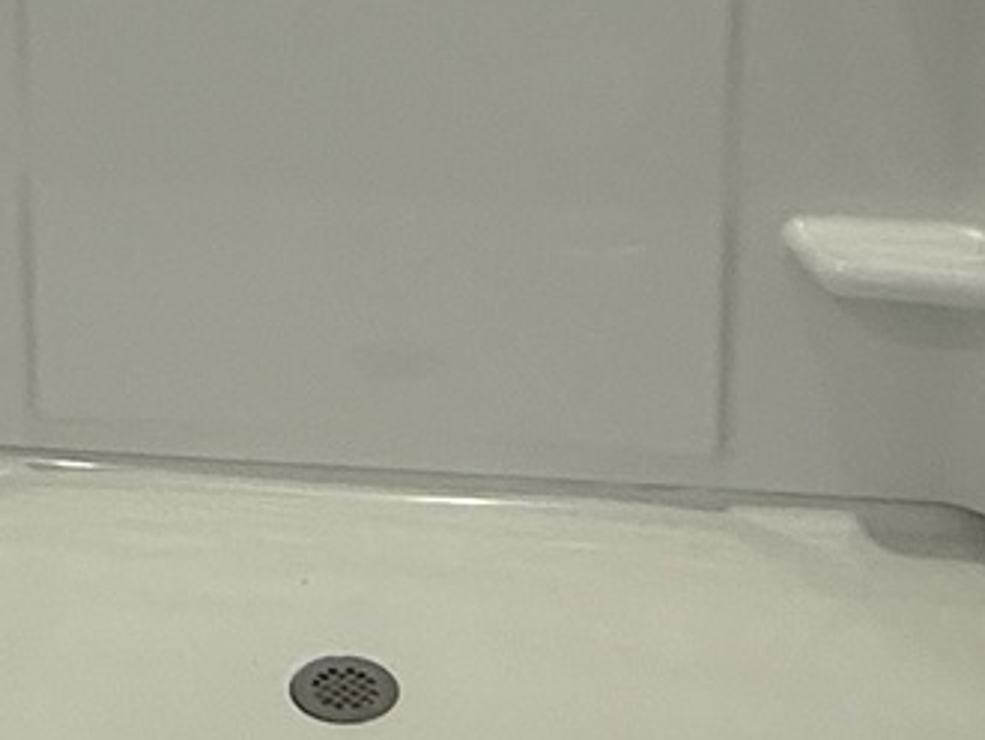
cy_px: -310
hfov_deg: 31.2
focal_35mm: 61
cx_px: 281
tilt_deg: -9.9
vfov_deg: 21.0
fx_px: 1737
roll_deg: +0.7
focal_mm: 2.22
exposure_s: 1/120
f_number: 2.2
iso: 160
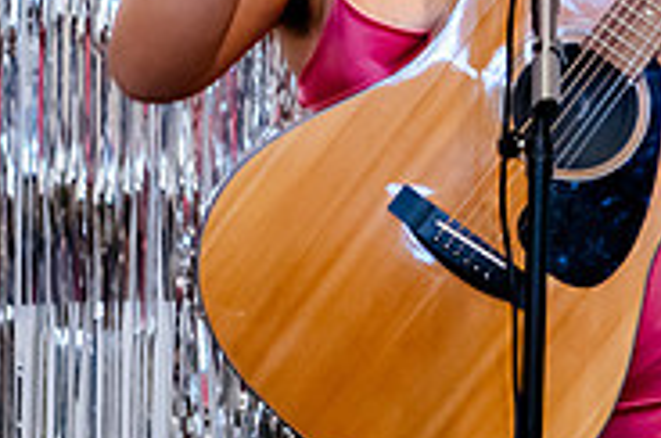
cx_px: 940
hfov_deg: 8.0
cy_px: -125
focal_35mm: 253
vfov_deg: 5.4
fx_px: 4637
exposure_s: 1/60
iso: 5000
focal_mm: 70
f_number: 2.8
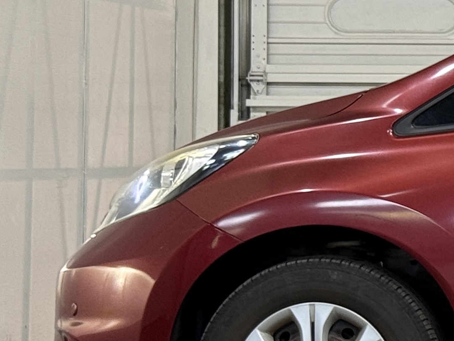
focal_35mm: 178
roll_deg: -0.3
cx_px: 837
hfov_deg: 10.4
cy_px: 97
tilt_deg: +1.3
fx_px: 2334
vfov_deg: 8.3
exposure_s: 1/60
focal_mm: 6.76
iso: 80
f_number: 1.78
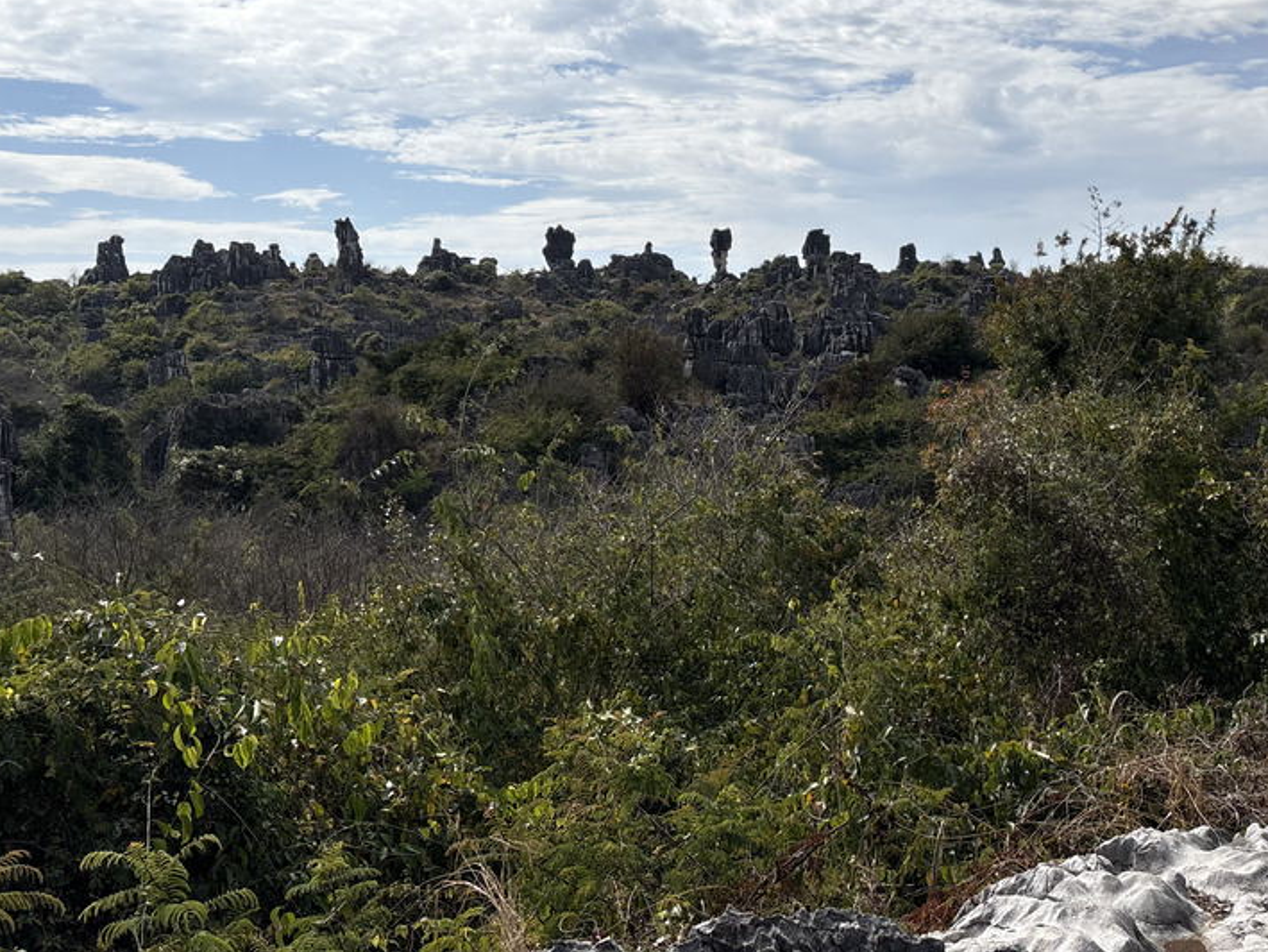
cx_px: 828
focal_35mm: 44
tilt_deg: -3.5
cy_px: 469
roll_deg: +0.8
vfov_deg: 32.9
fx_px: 1612
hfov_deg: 42.5
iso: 50
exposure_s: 1/6993
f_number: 1.6
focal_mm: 5.96
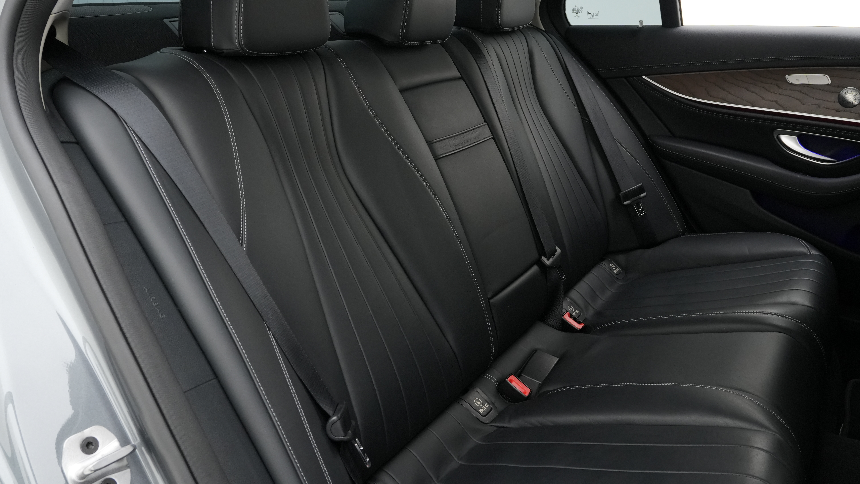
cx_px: 423
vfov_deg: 40.1
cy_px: 214
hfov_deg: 66.1
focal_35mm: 29
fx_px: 661
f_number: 7.1
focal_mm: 18
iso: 1250
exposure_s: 1/50
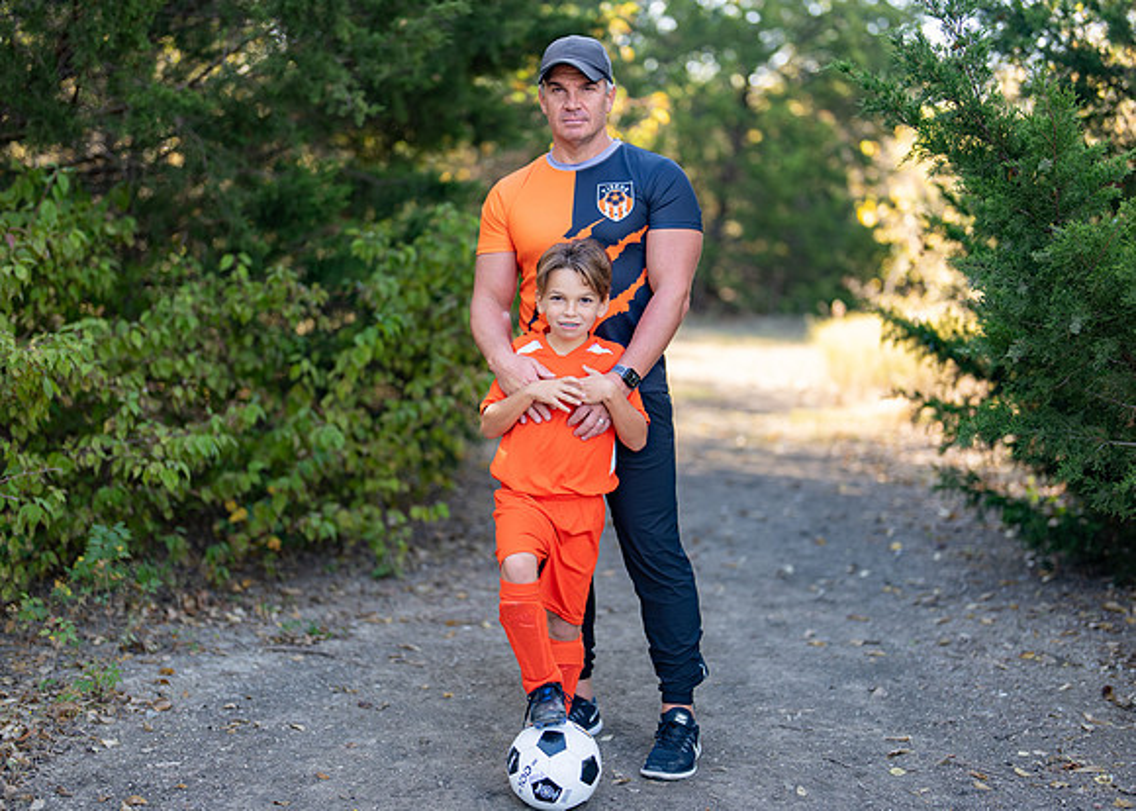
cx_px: 571
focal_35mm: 57
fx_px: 1846
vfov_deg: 24.8
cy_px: 411
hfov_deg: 34.2
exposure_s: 1/640
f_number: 1.2
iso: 100
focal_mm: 50
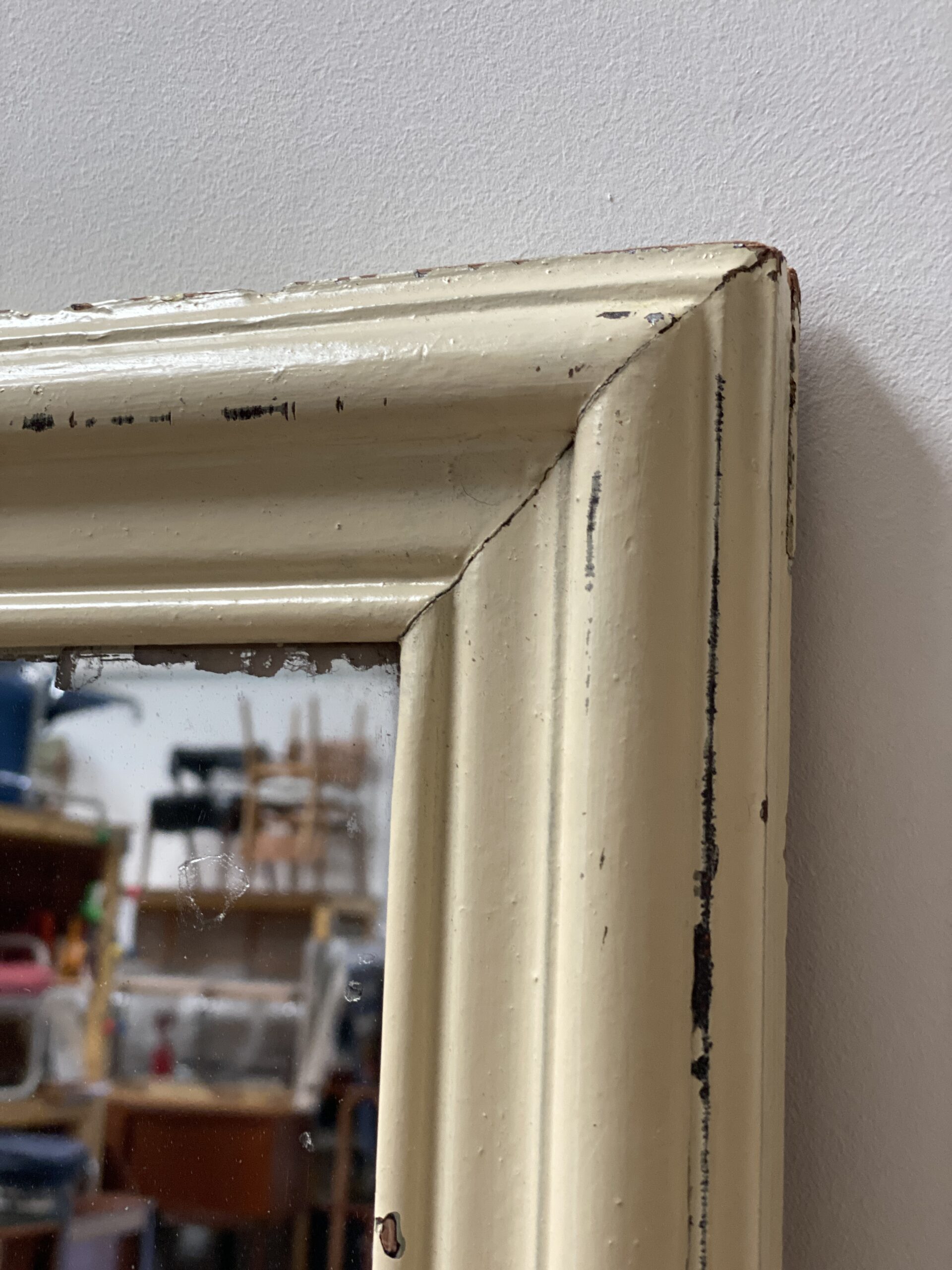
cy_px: 635
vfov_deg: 36.8
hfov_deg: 28.0
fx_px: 1907
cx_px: 476
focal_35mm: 52
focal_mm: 6
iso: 250
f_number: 2
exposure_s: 1/115
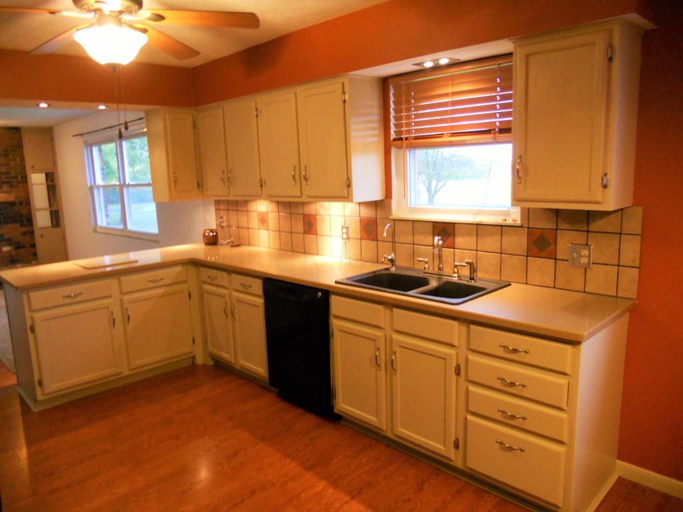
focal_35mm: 27
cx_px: 342
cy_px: 256
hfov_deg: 65.3
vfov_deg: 51.4
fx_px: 533
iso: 400
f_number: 3.2
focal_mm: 4.9
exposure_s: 1/25
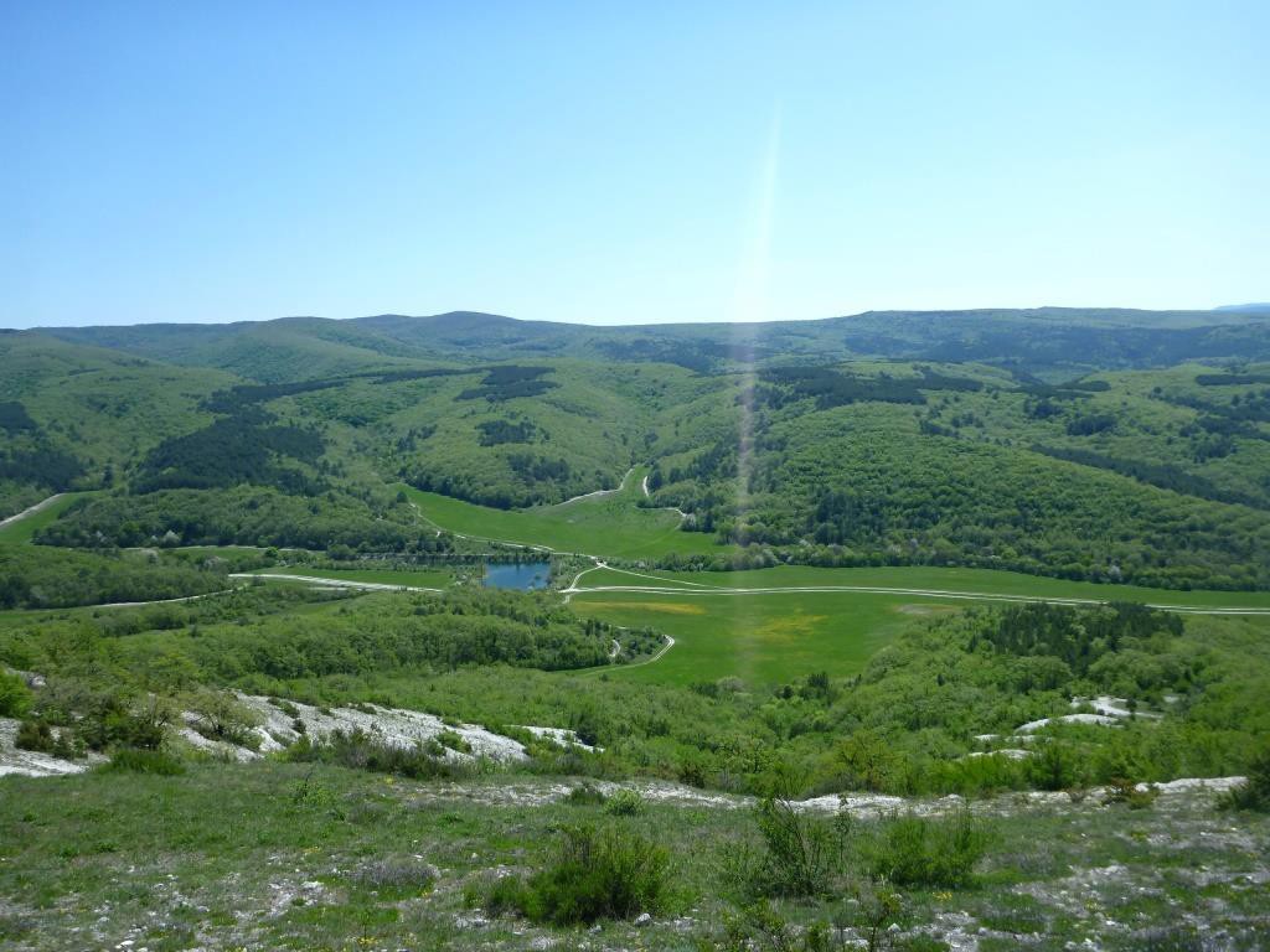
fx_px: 1027
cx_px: 635
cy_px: 476
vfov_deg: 49.7
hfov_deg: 63.4
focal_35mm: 28
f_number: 3.3
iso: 100
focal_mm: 4.9
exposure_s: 1/800
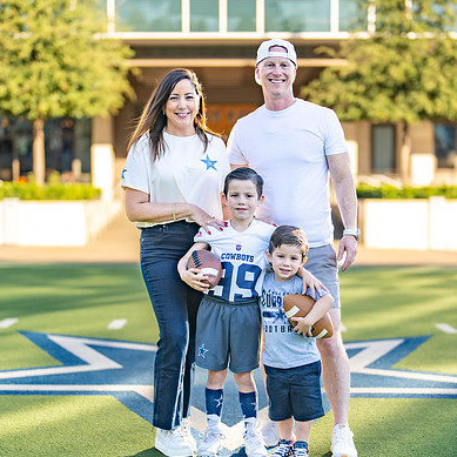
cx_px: 256
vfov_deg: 20.6
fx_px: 1255
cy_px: 270
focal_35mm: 84
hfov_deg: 20.6
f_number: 1.2
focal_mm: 50
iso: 100
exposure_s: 1/2500
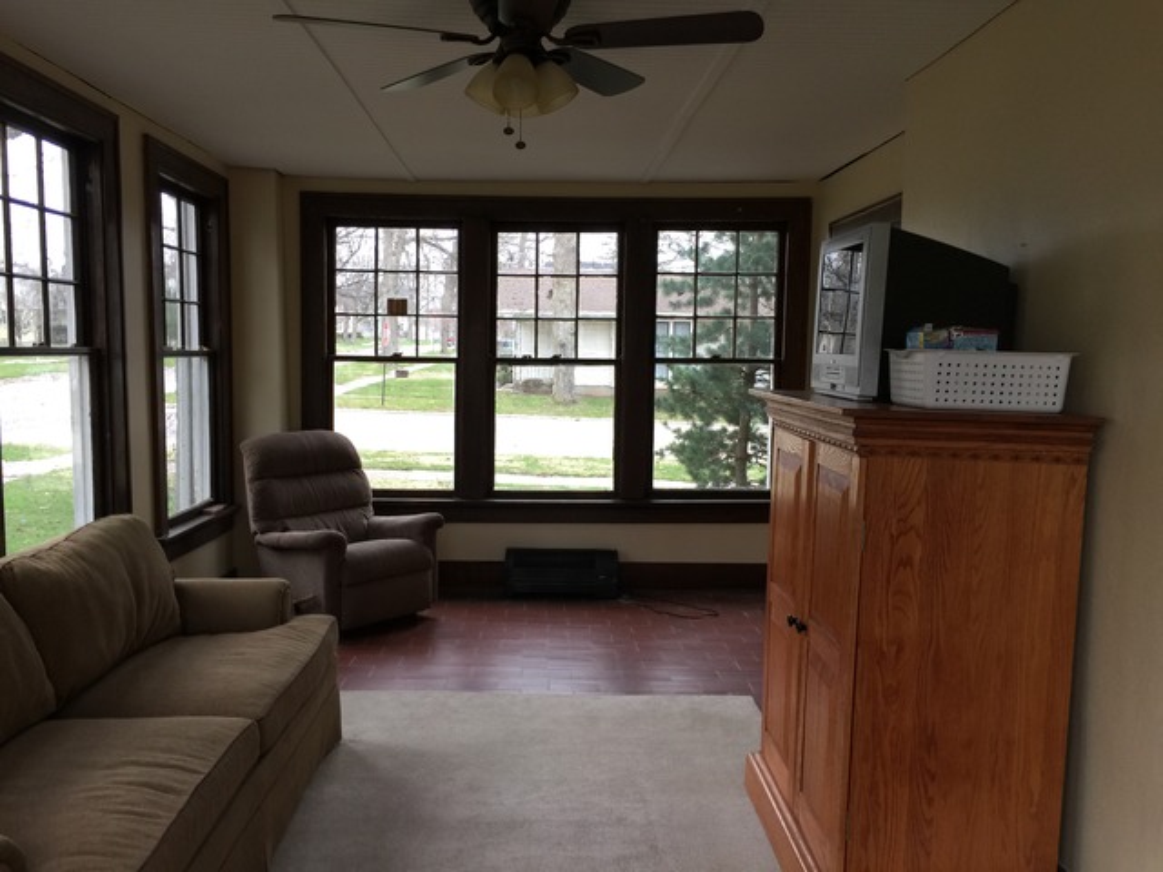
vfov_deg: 48.2
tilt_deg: -4.8
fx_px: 974
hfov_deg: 61.7
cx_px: 582
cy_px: 436
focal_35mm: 29
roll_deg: -0.4
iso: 32
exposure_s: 1/40
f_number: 2.2
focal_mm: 4.15
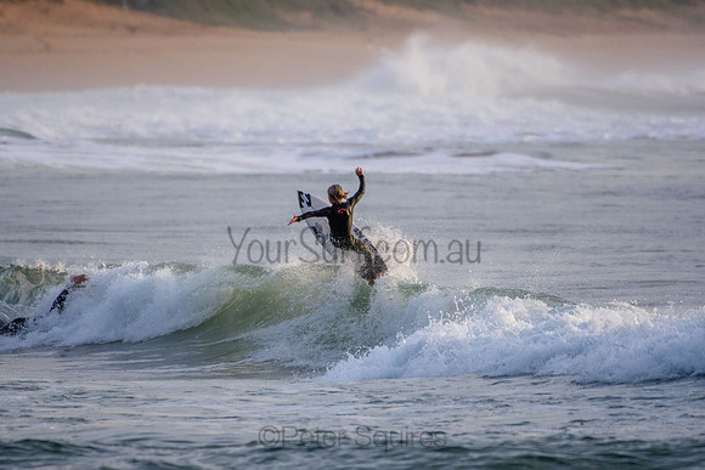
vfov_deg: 1.8
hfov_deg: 2.7
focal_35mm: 750
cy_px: 235
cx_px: 352
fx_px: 14690
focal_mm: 500
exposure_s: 1/2000
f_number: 5.6
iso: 720
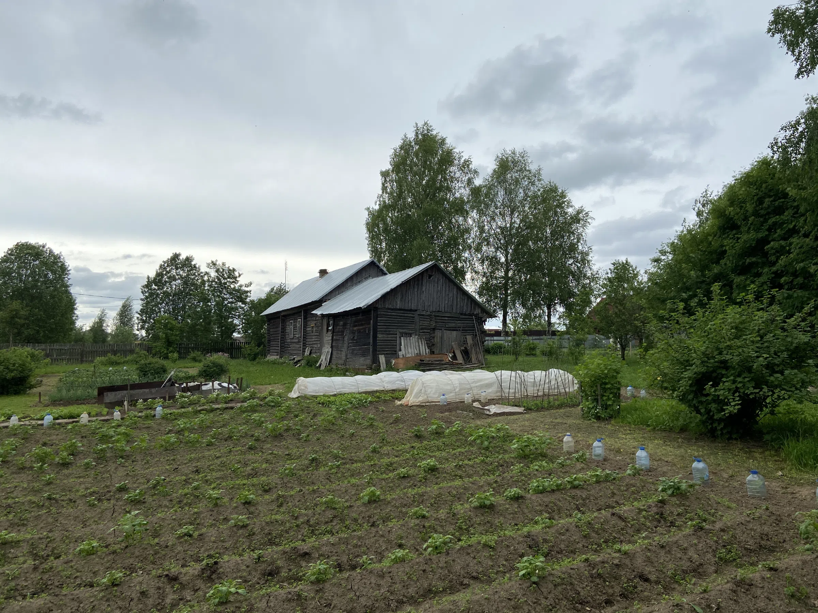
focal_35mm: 26
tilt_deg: +4.7
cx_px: 409
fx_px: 614
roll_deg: -0.1
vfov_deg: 53.1
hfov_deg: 67.3
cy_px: 306
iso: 32
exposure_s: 1/2183
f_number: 1.8
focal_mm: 4.25
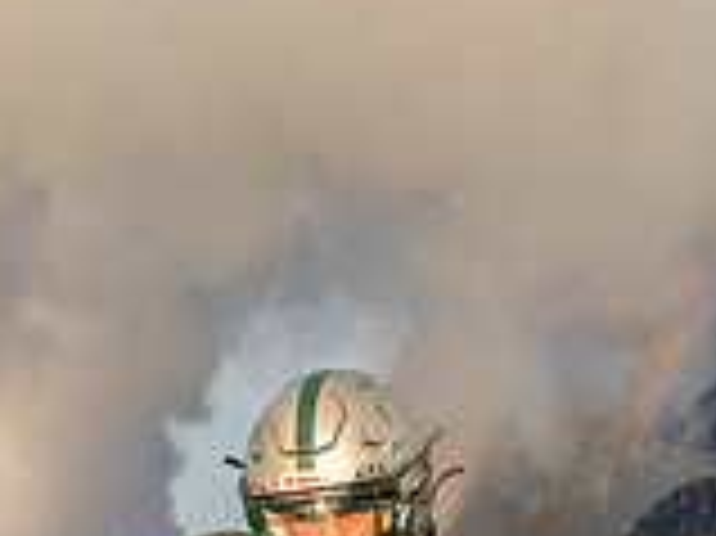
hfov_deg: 5.0
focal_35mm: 397
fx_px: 8205
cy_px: 802
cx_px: 761
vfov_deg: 3.7
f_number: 2.8
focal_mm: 70
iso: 160
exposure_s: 1/1600
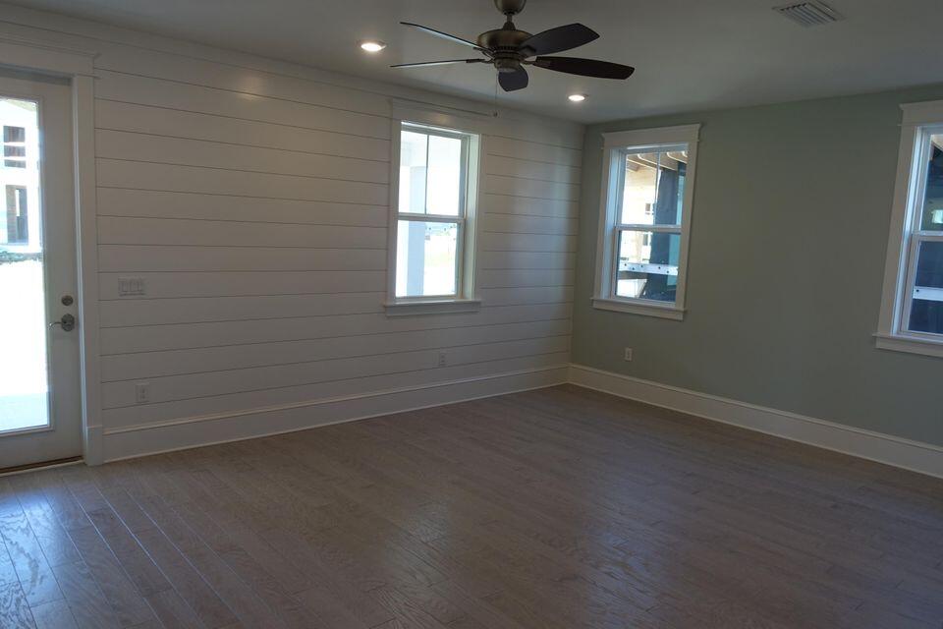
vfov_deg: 49.6
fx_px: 681
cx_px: 472
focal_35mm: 26
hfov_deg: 69.4
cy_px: 314
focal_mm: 9.4
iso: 125
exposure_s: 1/80
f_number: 2.8
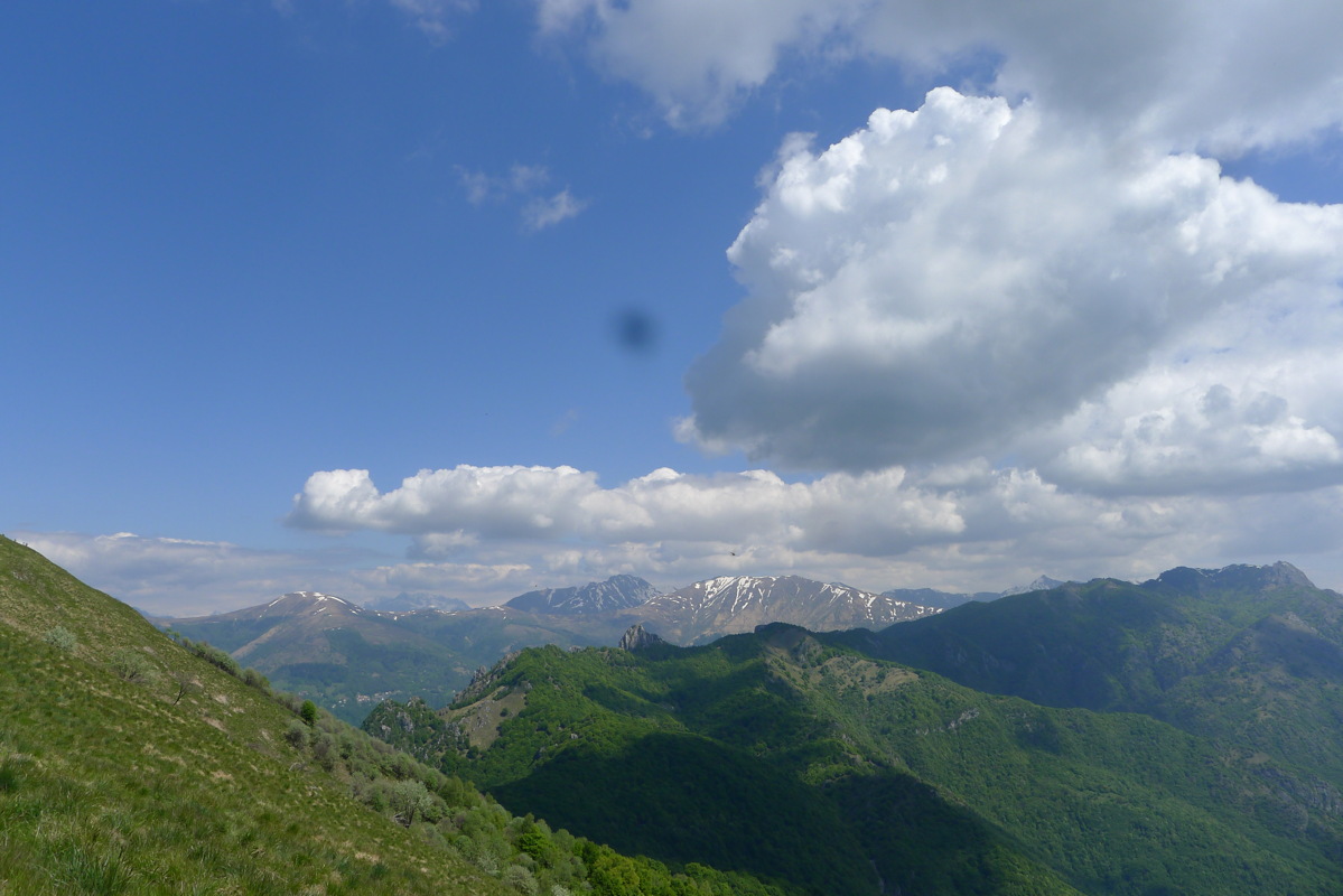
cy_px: 448
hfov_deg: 73.7
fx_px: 895
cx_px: 672
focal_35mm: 24
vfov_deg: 53.2
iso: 80
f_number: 4.5
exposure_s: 1/800
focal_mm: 5.1
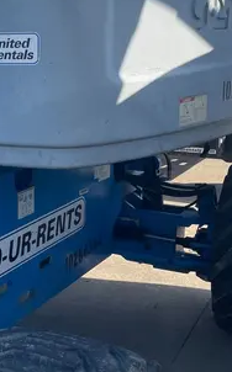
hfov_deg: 18.6
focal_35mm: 67
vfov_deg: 30.6
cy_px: 153
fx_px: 680
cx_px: -28
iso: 32
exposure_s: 1/1642
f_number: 1.6
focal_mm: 4.2
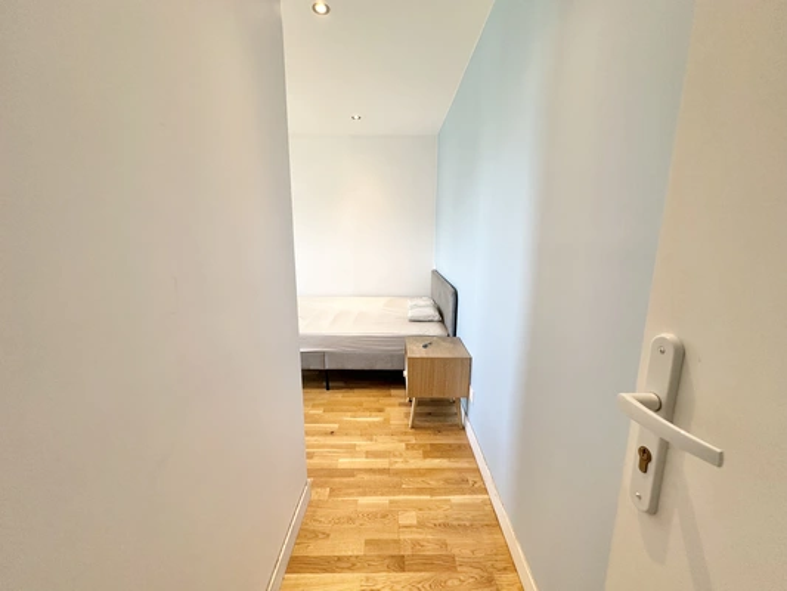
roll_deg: -0.6
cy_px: 296
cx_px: 394
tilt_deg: -10.2
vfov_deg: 85.7
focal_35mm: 14
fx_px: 318
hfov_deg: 102.1
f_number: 2.2
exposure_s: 1/99
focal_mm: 2.22
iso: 125
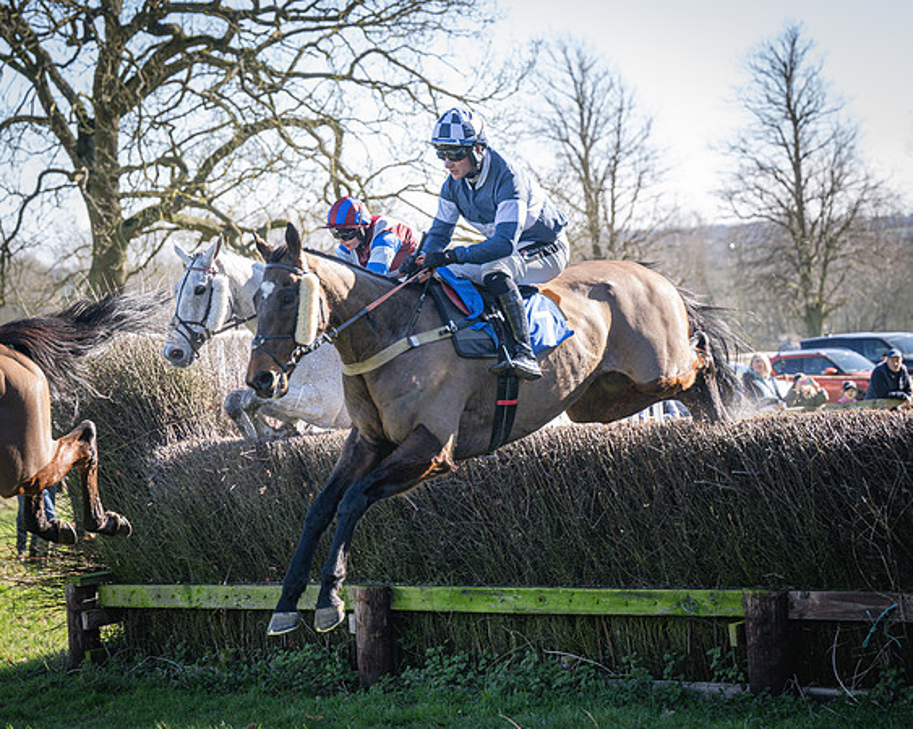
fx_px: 2774
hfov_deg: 18.7
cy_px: 336
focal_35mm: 103
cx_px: 391
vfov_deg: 15.0
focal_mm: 70
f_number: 2.8
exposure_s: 1/1600
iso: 400
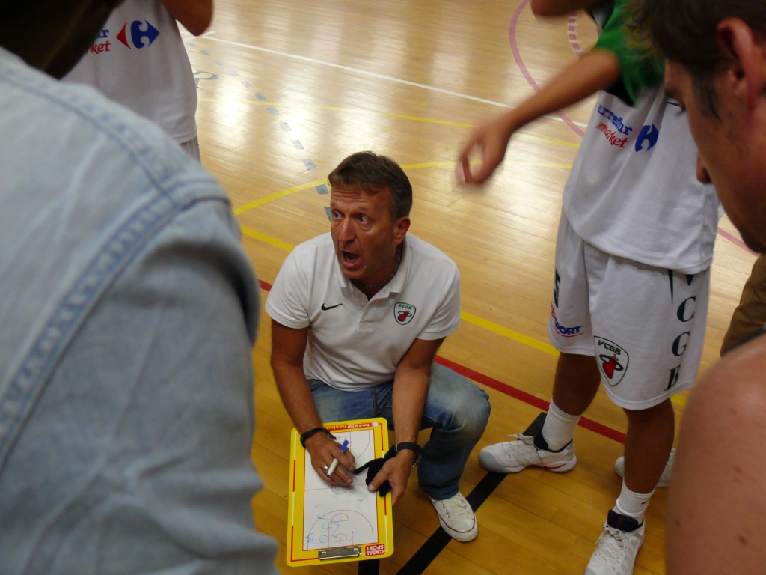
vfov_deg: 37.7
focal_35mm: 38
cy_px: 288
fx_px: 841
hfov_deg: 49.0
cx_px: 383
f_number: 2.8
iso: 200
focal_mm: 7.9
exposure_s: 1/30
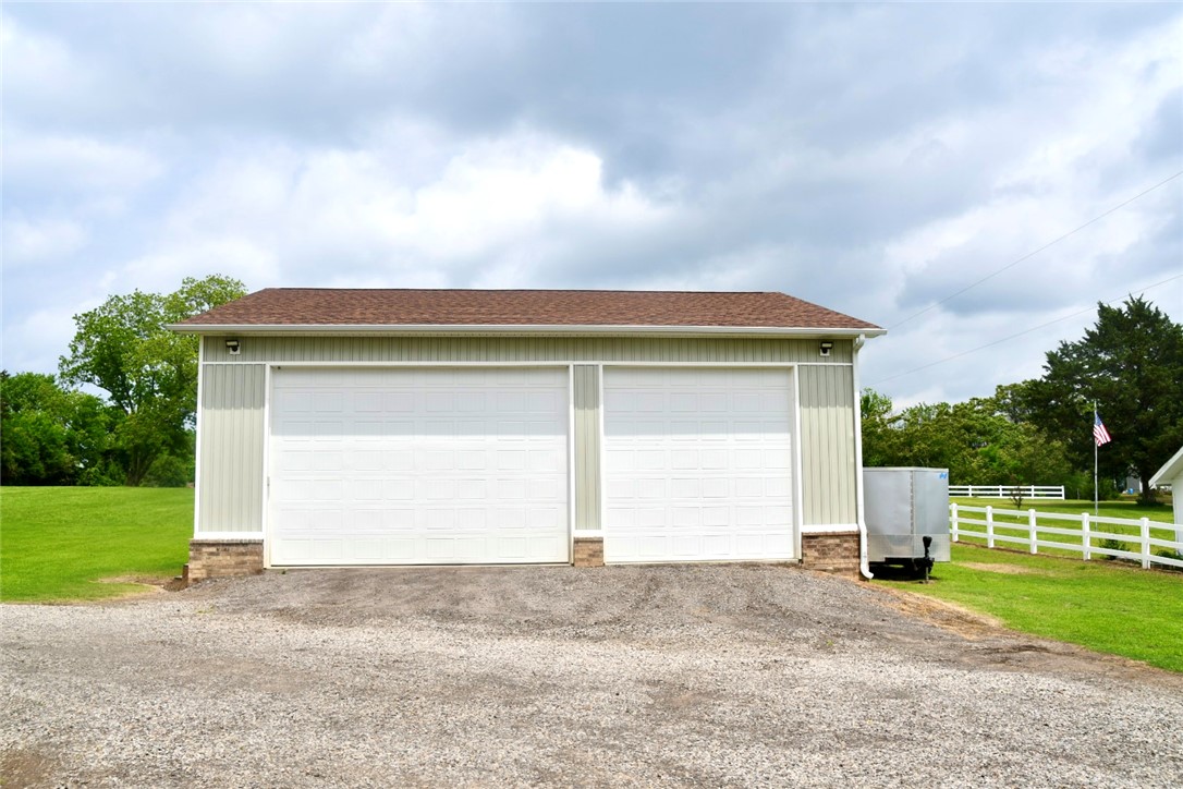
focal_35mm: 27
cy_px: 394
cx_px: 592
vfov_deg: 47.9
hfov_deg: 67.4
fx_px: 887
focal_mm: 18
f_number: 10
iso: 100
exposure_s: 1/400
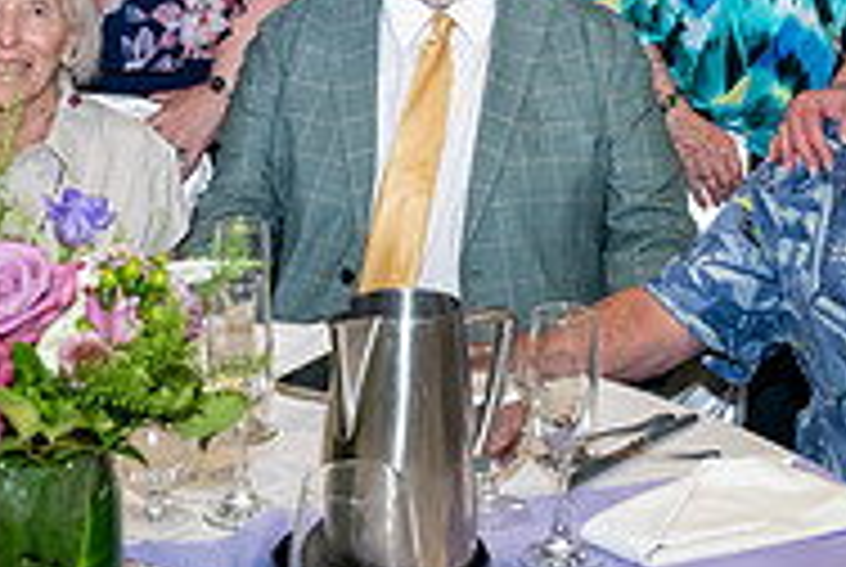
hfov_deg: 27.3
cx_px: 454
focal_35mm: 74
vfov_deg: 17.7
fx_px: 1742
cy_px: -83
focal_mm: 24
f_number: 4
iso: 2500
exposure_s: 1/320
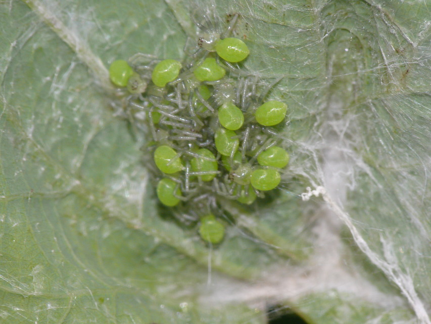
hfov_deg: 4.7
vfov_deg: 3.5
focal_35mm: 420
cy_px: 162
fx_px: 5230
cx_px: 216
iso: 200
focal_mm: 88.8
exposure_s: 1/200
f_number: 11
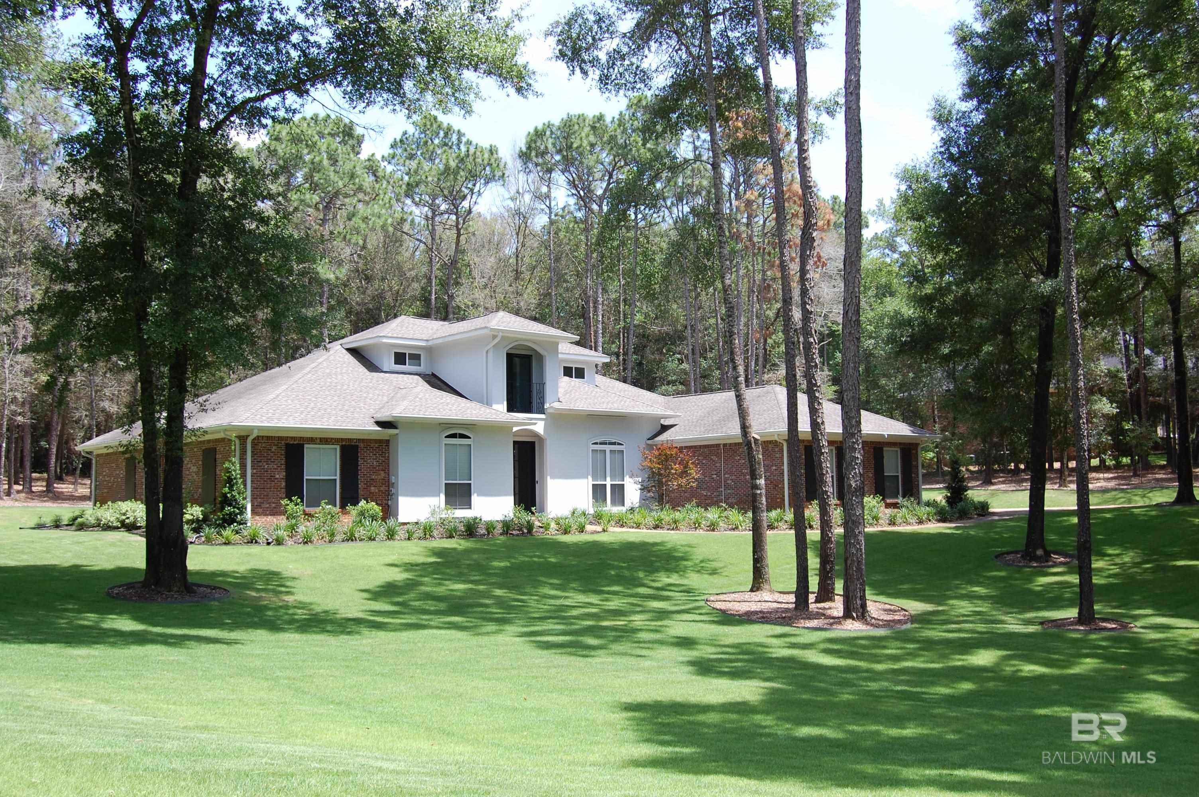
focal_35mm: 34
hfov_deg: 55.1
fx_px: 1148
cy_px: 398
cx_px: 600
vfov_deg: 38.3
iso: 200
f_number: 7.1
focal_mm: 23
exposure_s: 1/200
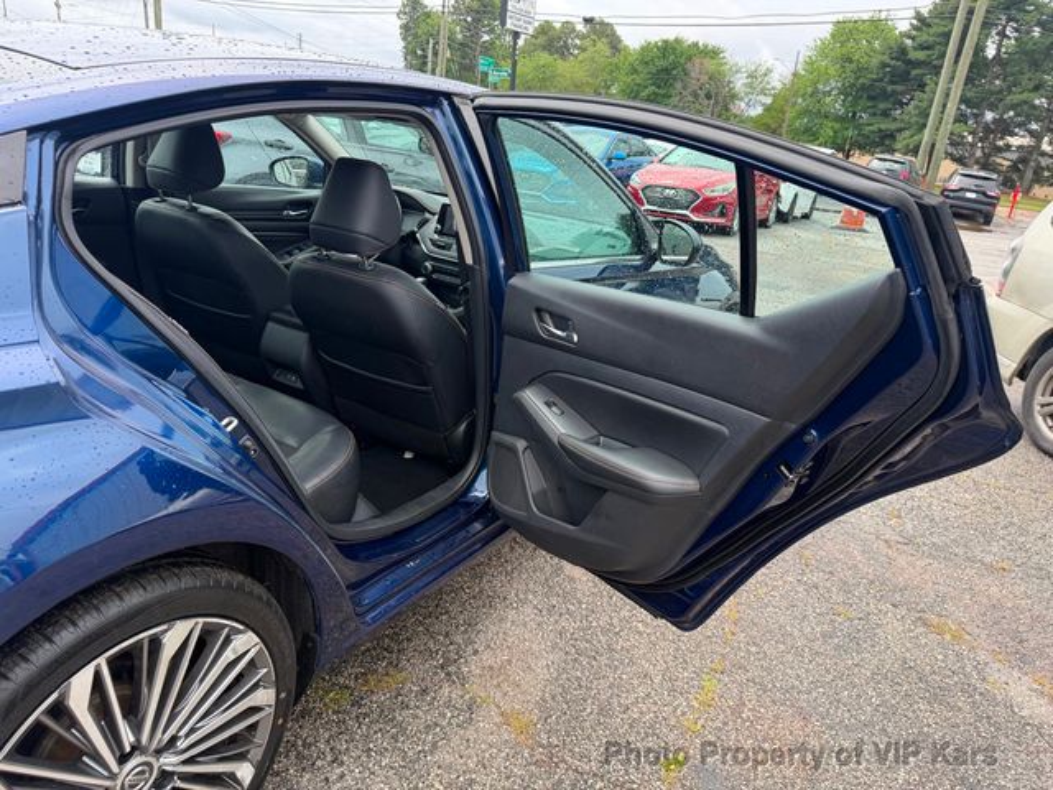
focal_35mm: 24
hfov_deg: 71.6
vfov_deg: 56.8
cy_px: 395
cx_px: 526
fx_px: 730
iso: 100
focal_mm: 6.76
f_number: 1.78
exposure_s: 1/1230
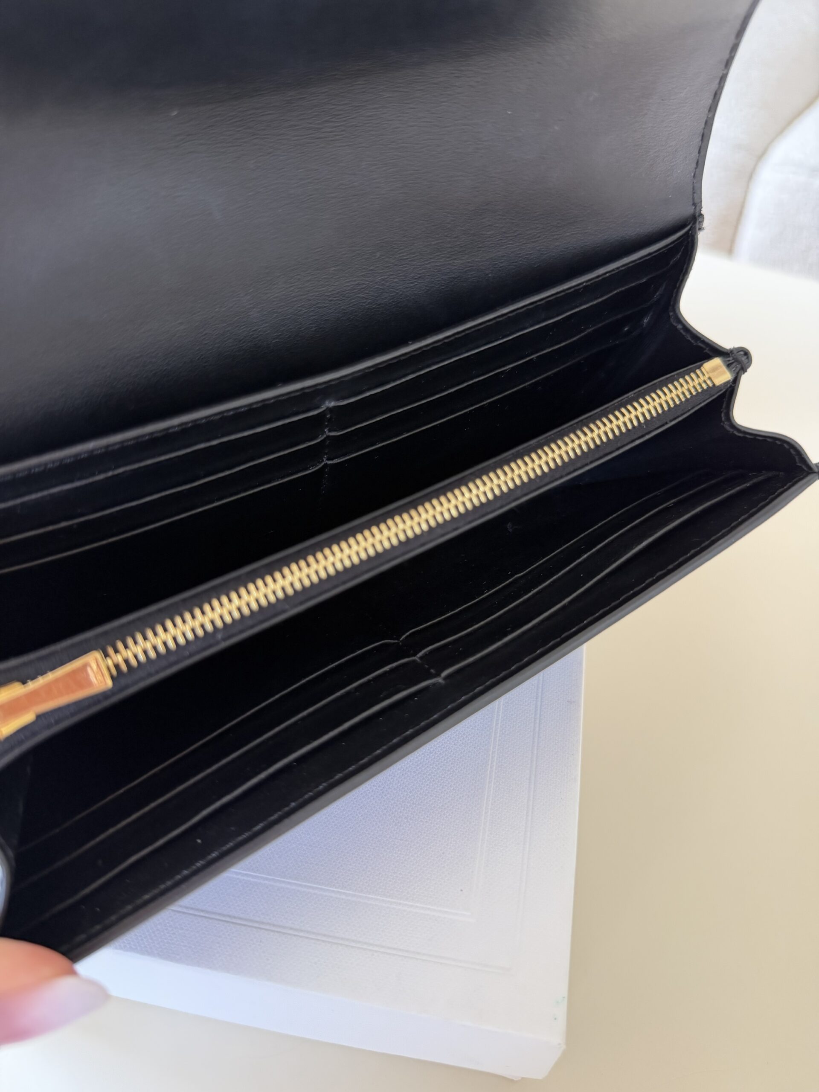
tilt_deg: -47.6
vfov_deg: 71.6
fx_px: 757
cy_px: 546
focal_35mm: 24
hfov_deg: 56.8
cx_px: 410
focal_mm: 6.76
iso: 200
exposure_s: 1/107
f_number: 1.78
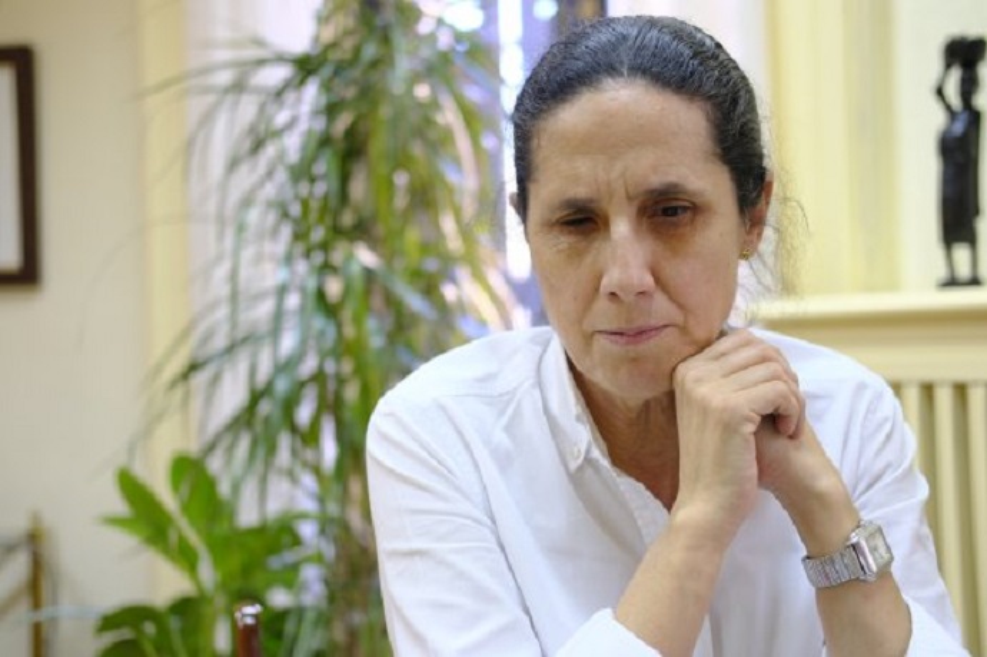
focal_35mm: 53
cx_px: 494
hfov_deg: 37.5
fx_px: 1452
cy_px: 328
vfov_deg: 25.5
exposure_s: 1/100
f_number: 2
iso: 800
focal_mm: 35
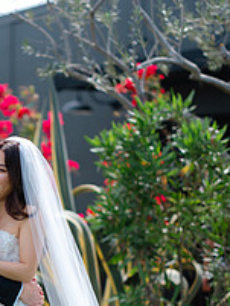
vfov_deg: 13.8
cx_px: -7
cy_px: 283
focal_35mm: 141
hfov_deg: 10.4
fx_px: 1248
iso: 80
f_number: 1.7
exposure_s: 1/2500
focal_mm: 80
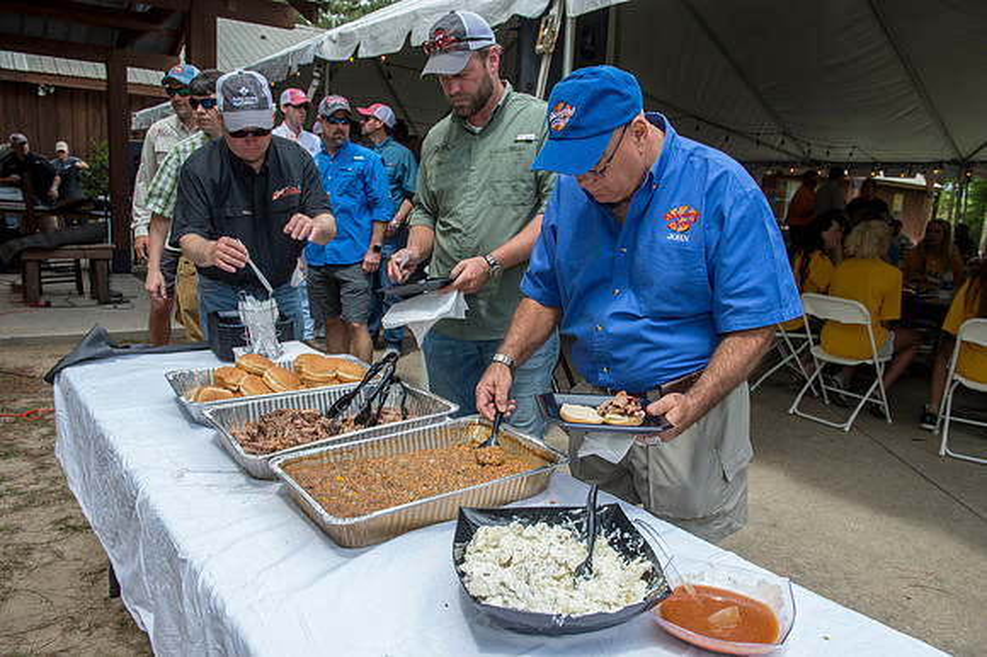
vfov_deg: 47.9
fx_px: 740
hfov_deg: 67.4
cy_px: 328
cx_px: 494
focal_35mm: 27
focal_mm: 27
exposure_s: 1/640
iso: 500
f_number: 7.1
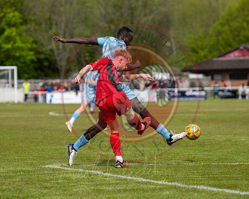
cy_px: 100
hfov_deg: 9.1
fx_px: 1571
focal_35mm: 213
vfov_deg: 7.3
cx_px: 122
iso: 400
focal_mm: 155
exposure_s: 1/5000
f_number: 4
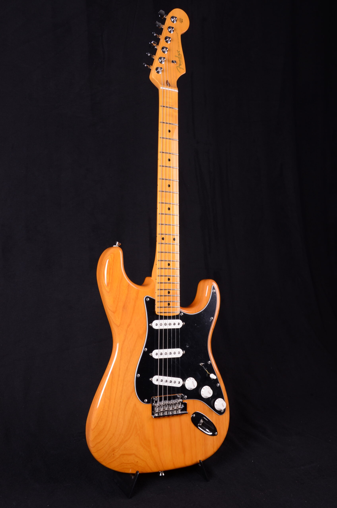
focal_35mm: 42
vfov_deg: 46.5
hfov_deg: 31.8
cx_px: 168
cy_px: 254
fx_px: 592
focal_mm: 28
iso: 200
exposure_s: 1/200
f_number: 13
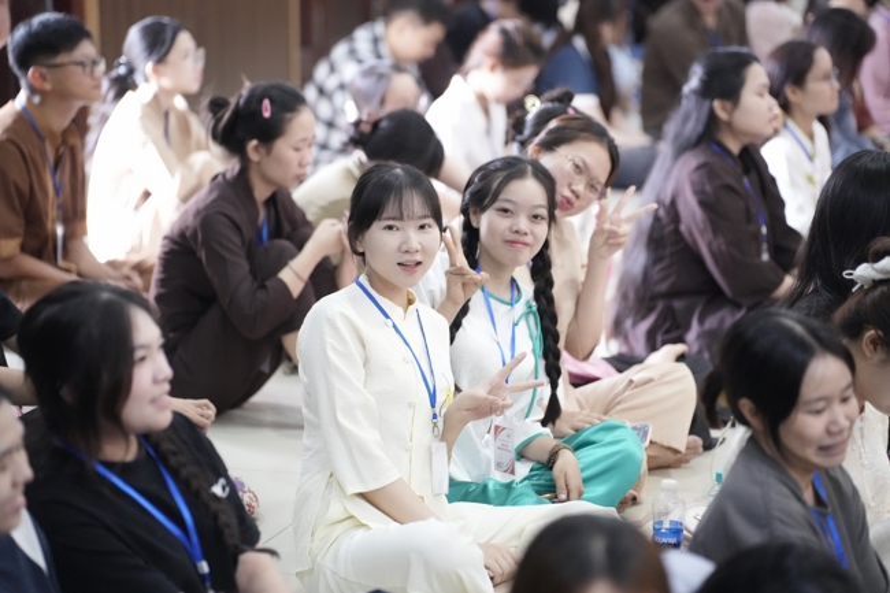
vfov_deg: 10.9
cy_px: 296
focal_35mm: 126
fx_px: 3114
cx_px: 445
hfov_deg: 16.3
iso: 10000
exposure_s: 1/160
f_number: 2.8
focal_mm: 126
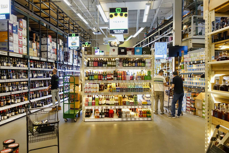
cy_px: 76
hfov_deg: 73.7
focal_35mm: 24
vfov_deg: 53.1
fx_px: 153
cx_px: 114
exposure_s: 1/80
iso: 1000
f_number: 2.8
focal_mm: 8.8
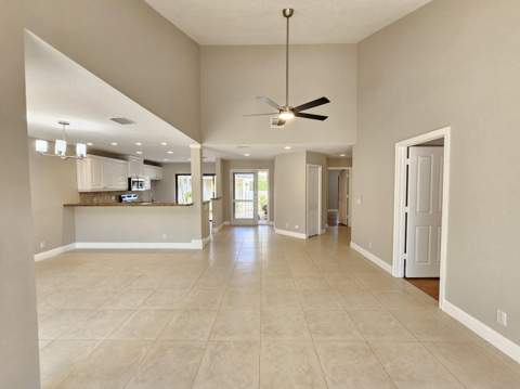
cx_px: 260
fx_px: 195
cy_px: 194
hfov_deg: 106.2
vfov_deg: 89.8
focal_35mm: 13
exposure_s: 1/60
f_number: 2.2
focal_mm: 2.2
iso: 125
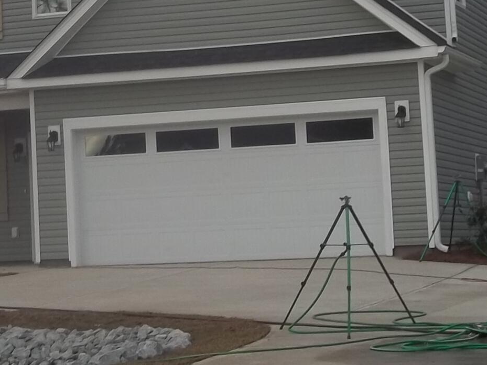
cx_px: 23
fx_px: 1772
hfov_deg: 15.4
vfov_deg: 11.7
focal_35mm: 126
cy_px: 49
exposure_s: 1/80
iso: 64
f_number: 9.9
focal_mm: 7.1
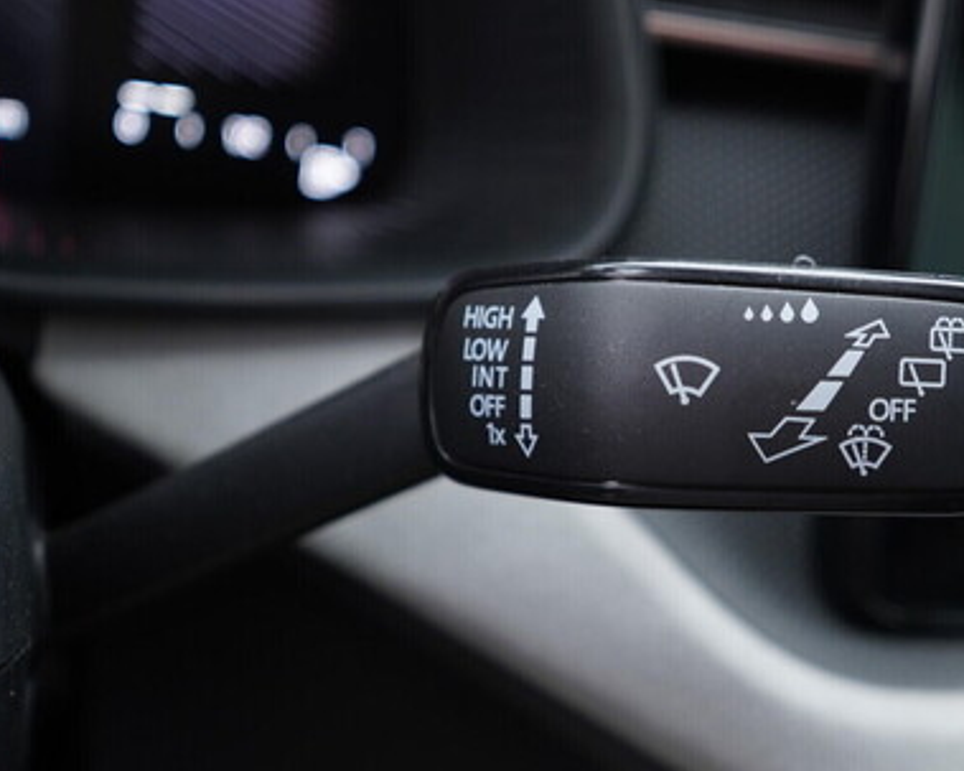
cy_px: 403
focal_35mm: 49
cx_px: 628
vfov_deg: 30.8
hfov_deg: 37.7
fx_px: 1398
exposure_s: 1/40
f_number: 2.8
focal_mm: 24
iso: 250
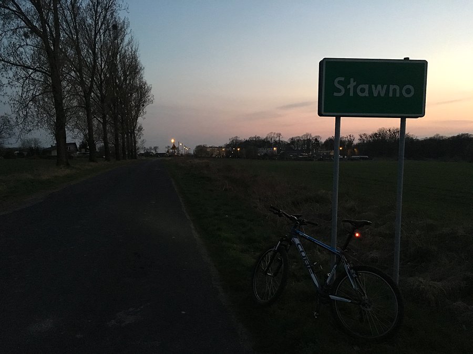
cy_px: 177
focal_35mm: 29
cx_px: 236
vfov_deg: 48.2
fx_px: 396
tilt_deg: -2.7
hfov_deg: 61.7
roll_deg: +0.5
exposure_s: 1/17
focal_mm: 4.15
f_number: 2.2
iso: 250
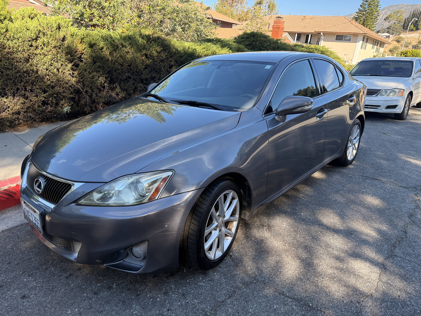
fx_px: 292
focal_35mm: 24
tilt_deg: -19.6
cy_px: 158
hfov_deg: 71.6
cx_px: 210
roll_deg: -6.6
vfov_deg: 56.8
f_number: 1.78
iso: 100
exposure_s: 1/909
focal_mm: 6.76
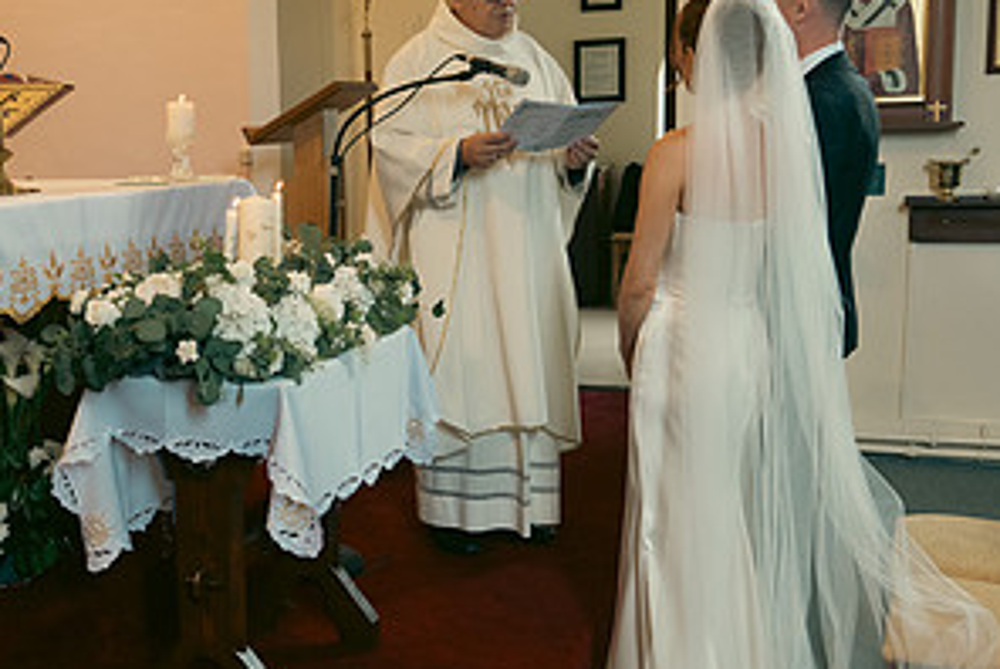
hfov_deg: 41.1
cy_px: 343
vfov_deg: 28.7
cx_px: 297
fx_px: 1307
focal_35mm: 47
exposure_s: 1/200
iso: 1600
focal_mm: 24
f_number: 3.5
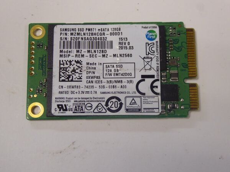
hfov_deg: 26.0
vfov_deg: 19.6
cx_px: 115
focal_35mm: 75
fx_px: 498
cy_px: 86
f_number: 4.5
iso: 400
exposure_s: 1/50
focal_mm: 12.5
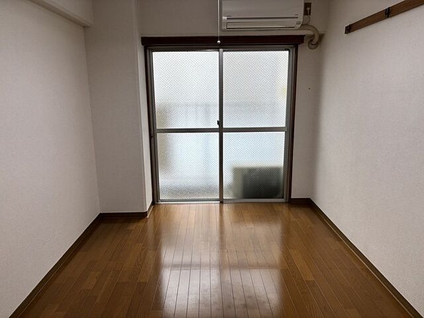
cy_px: 159
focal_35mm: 26
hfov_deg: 67.3
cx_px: 212
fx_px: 318
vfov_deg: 53.1
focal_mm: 5.96
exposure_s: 1/120
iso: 50
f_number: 1.6
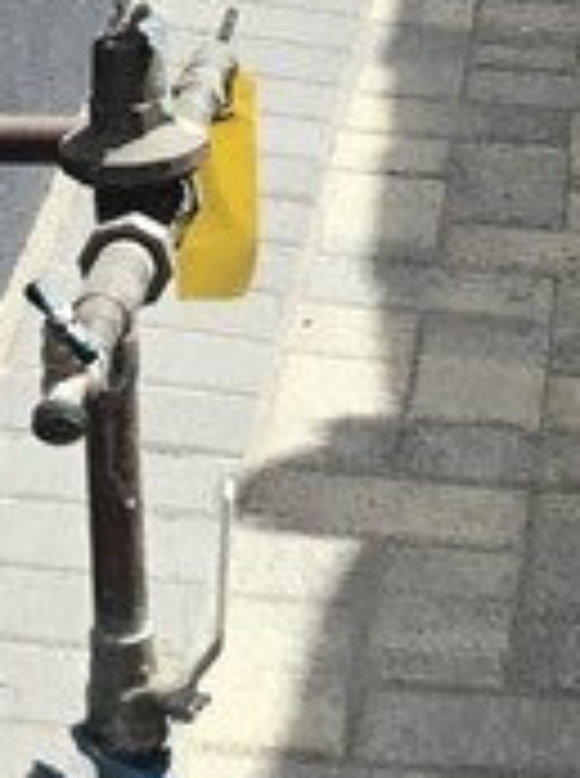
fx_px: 4126
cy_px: -306
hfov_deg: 8.0
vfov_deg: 10.5
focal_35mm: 184
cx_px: 665
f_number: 2.4
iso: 25
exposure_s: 1/799
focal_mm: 3.3
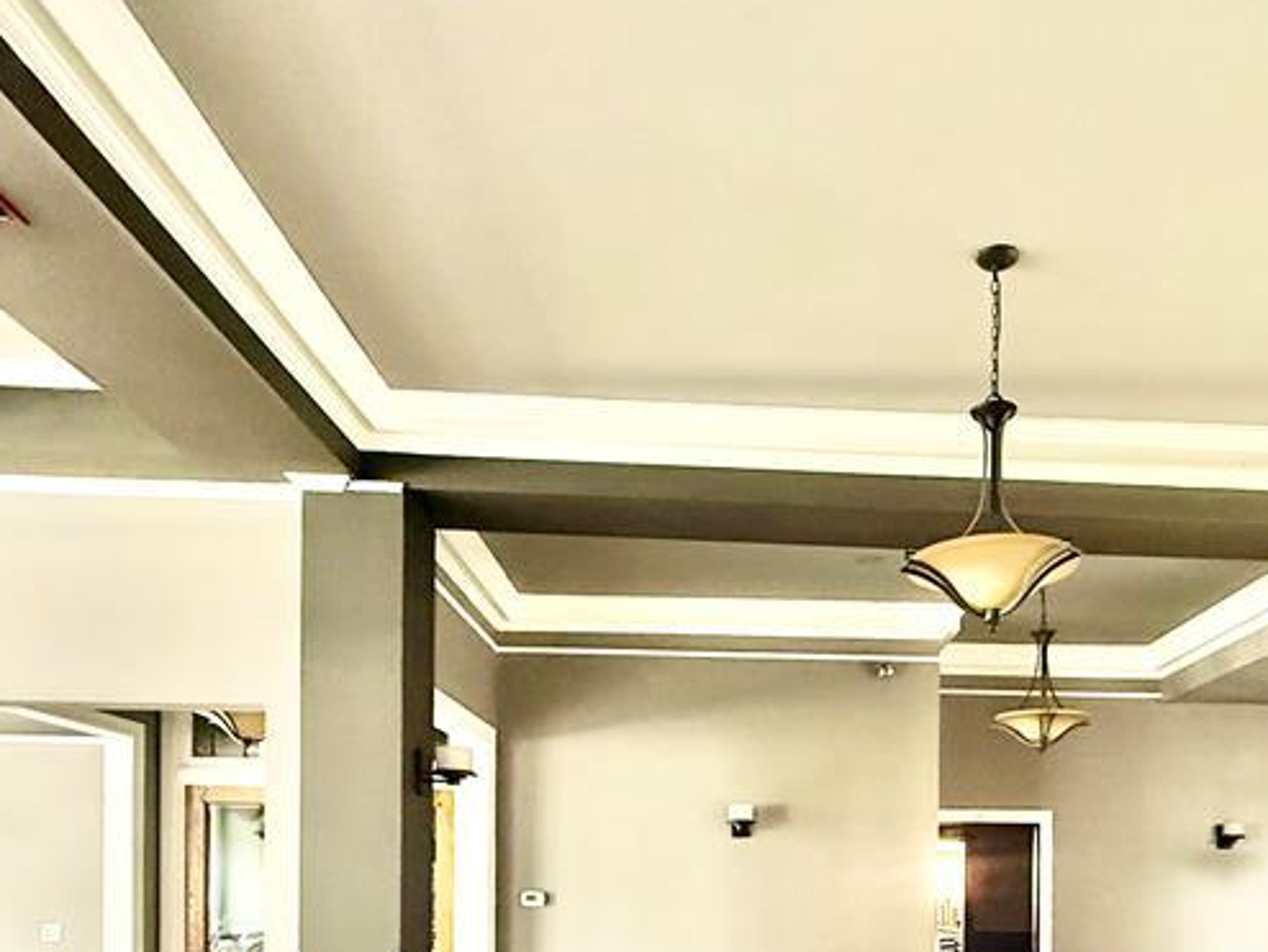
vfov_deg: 42.9
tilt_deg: +0.0
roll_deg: -0.6
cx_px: 814
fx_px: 1063
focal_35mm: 29
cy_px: 908
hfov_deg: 60.6
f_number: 2.2
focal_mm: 2.22
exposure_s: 1/60
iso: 1000
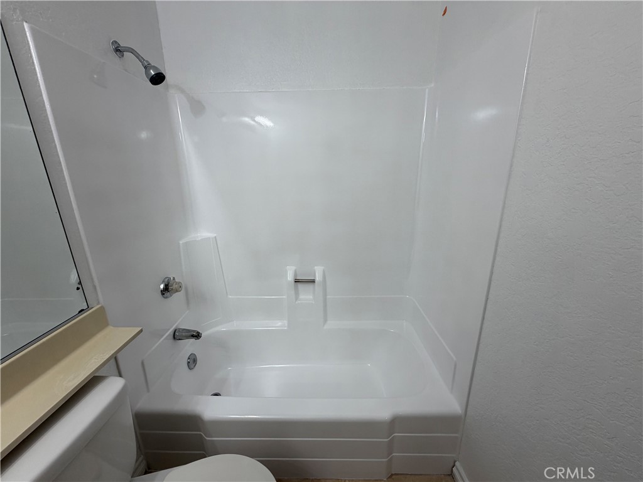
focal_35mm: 14
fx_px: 260
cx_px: 322
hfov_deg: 102.1
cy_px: 241
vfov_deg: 85.7
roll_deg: +1.4
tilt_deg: -16.5
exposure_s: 1/120
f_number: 2.2
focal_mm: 2.22
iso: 100
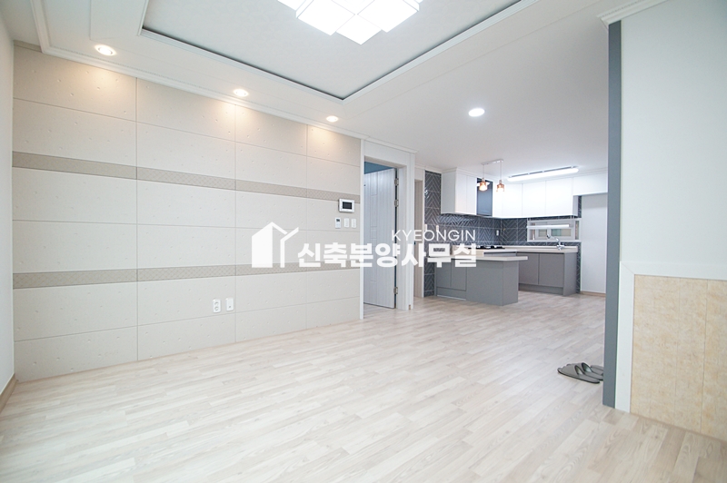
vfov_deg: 77.2
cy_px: 242
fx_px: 303
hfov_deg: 100.4
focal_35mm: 15
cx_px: 364
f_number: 4
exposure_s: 1/100
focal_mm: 10
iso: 800
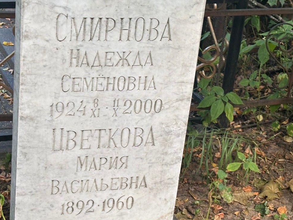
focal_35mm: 77
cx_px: 118
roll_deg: -4.2
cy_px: 139
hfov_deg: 25.3
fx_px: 652
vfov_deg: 19.1
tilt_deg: -25.8
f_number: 1.6
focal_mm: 5.96
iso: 50
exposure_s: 1/104
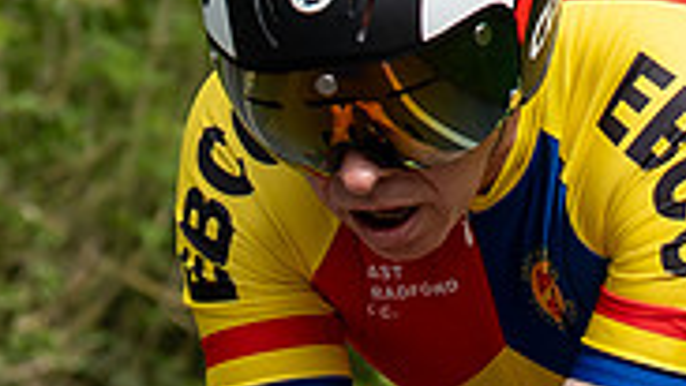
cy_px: -94
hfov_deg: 3.3
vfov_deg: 1.8
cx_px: 857
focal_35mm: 660
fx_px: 12007
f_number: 5
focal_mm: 70
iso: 200
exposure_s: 1/1000
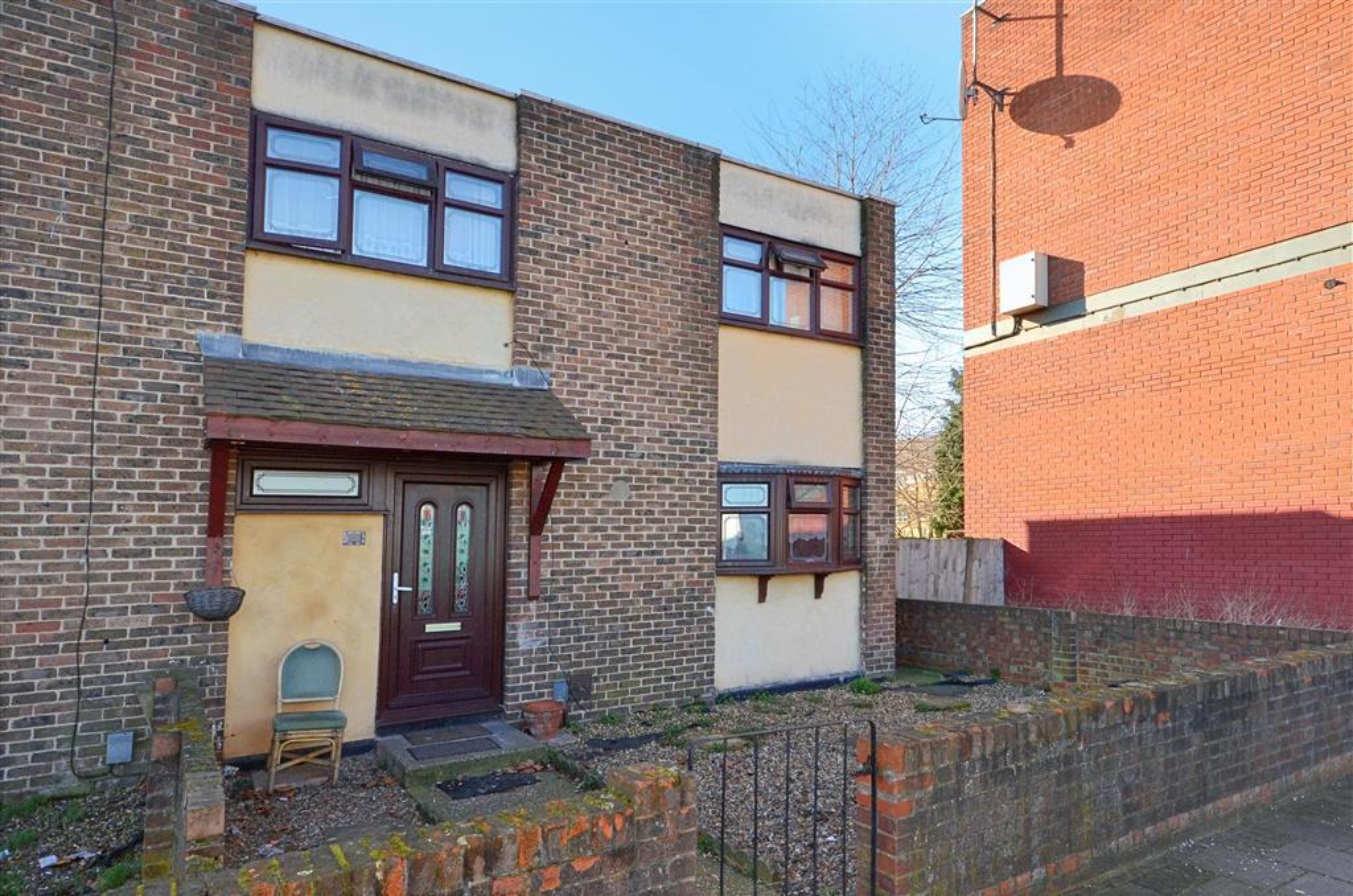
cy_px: 448
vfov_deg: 59.3
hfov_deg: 81.3
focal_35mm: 21
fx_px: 788
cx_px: 676
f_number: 13
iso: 640
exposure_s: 1/200
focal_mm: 14
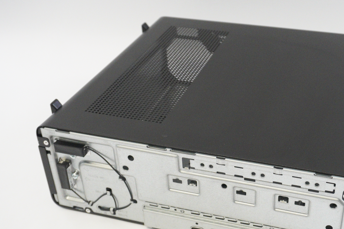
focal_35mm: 53
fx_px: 503
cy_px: 144
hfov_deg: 37.3
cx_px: 229
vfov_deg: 25.5
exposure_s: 1/200
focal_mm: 25
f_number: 5.6
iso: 5000
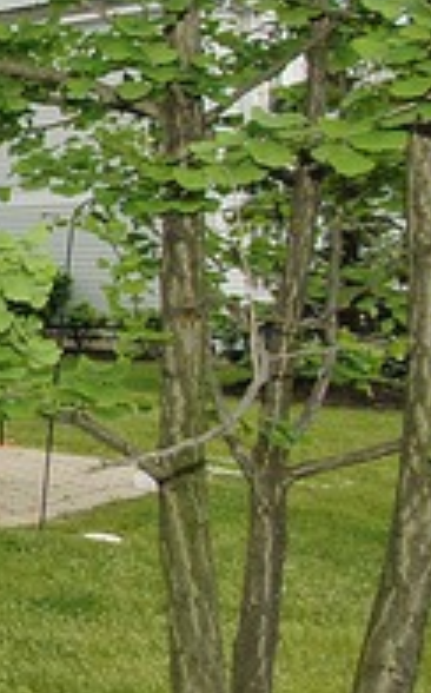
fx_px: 1131
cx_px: -696
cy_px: 276
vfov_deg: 33.9
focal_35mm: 60
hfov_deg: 13.3
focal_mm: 12
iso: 500
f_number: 11
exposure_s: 1/500
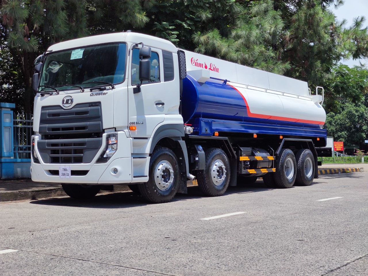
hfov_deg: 38.9
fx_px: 521
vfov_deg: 29.7
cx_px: 184
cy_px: 138
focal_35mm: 49
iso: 50
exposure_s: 1/2764
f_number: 2
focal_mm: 8.16
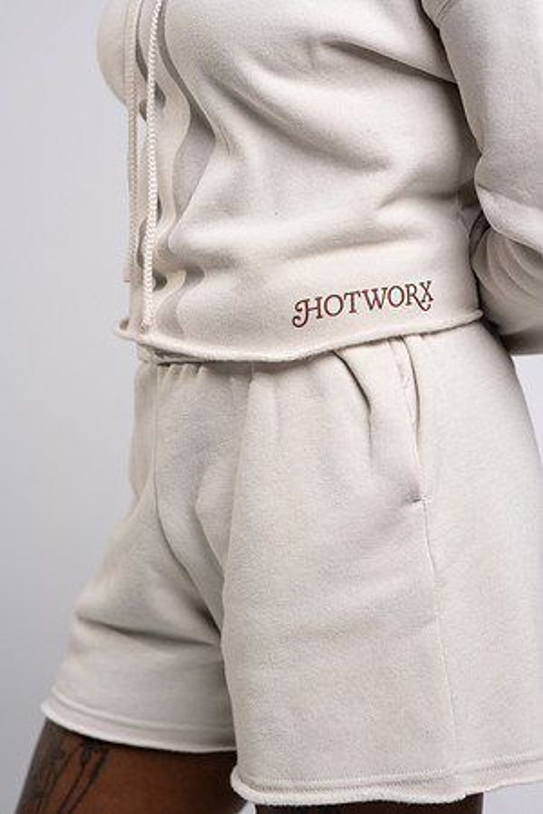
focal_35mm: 85
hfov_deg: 16.1
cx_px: 272
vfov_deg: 23.9
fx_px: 1923
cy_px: 407
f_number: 4
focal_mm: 85
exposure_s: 1/160
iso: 200
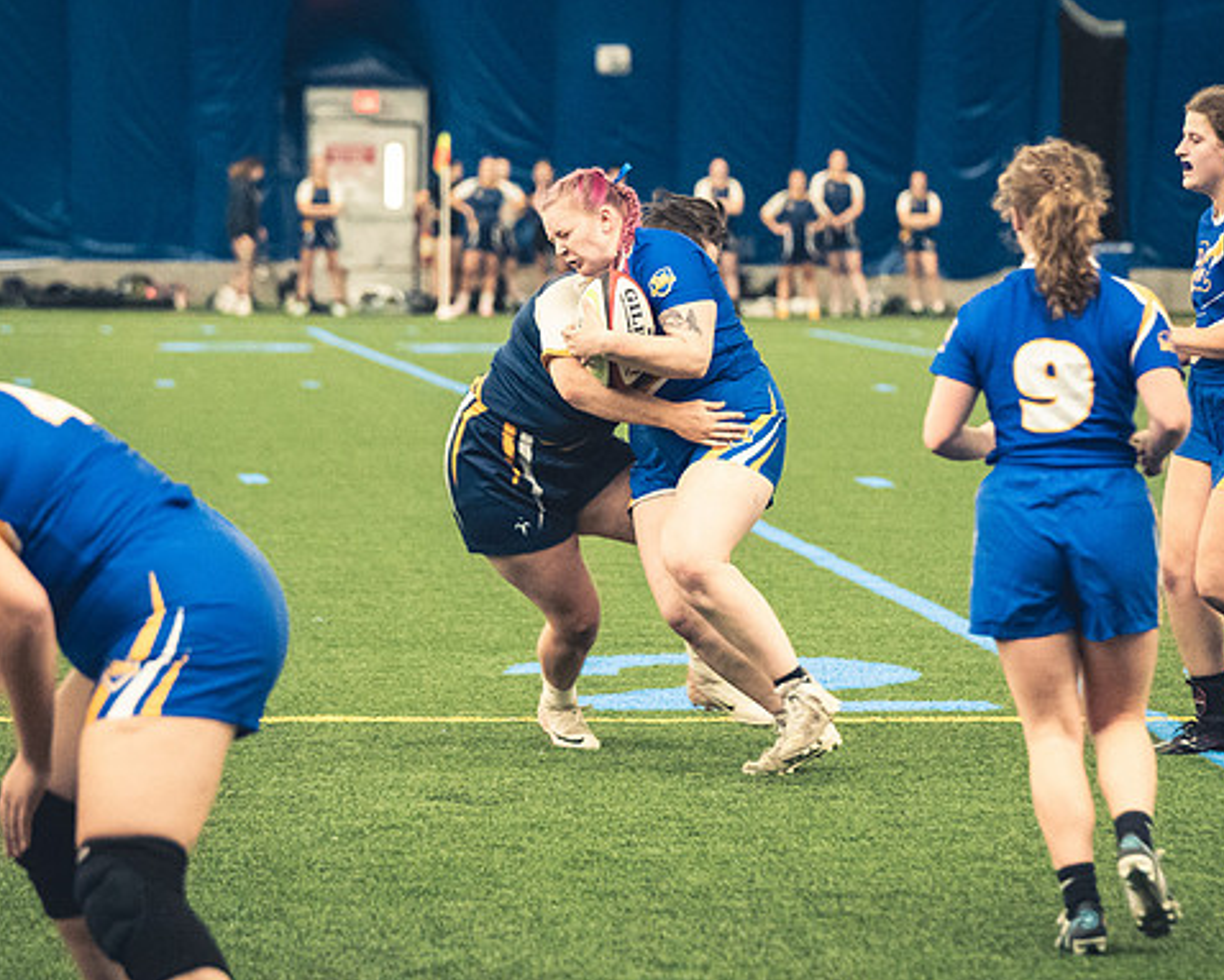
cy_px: 491
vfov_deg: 8.9
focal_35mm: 174
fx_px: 6307
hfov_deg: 11.1
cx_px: 671
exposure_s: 1/500
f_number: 2.8
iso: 12800
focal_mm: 102
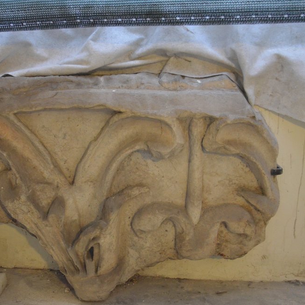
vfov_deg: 36.1
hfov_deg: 35.8
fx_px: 469
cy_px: 154
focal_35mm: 47
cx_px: 106
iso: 3200
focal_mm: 24
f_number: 4
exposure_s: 1/20
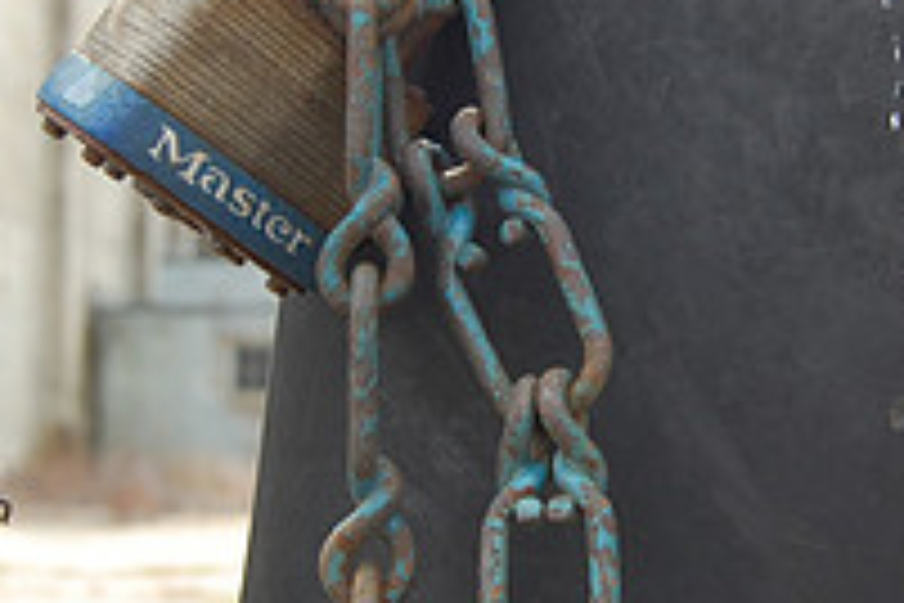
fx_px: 2385
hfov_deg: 21.4
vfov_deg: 14.4
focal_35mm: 95
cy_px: 333
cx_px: 549
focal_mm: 22
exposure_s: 1/160
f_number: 6.3
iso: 200
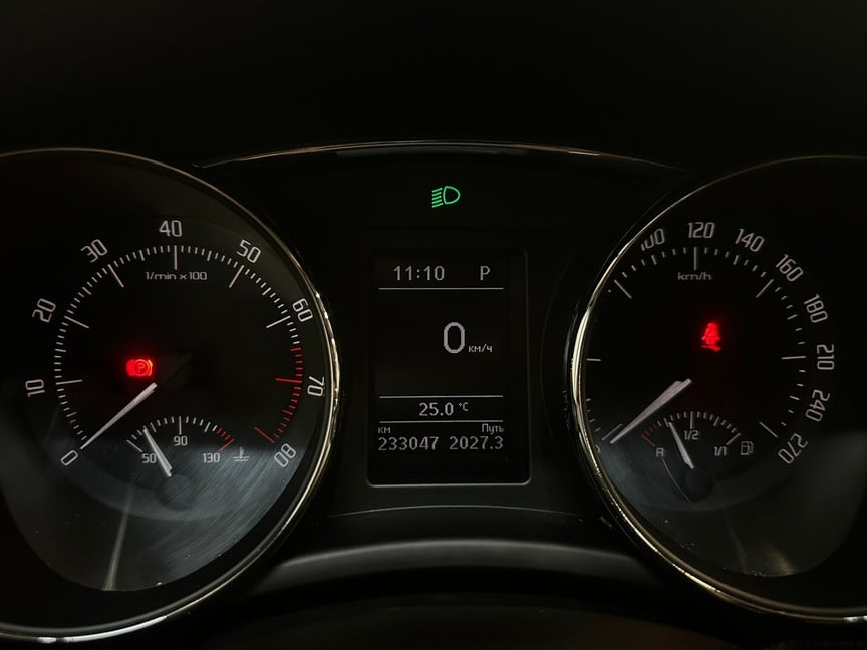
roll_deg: -0.8
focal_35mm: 25
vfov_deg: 54.9
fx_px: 626
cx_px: 427
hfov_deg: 69.4
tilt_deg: -24.0
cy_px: 328
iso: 800
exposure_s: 1/32
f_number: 1.78
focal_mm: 6.86
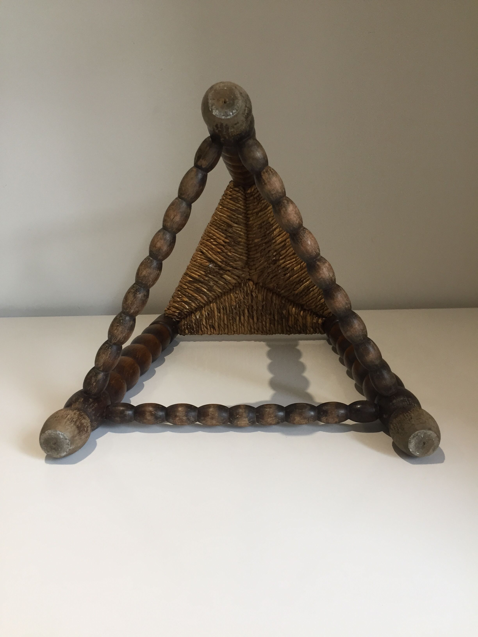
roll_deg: +2.4
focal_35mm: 29
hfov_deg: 48.2
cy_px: 318
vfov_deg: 61.7
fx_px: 534
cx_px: 239
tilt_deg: -15.0
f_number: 2.2
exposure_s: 1/33
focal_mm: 4.15
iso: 50
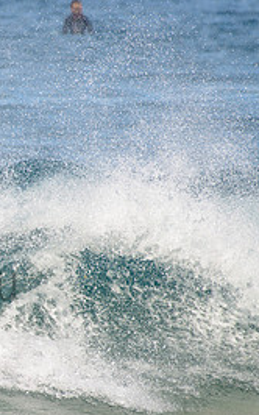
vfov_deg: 1.5
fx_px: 15421
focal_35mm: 1364
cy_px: 256
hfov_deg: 1.0
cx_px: -136
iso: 220
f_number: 5.6
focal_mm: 500
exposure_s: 1/2000
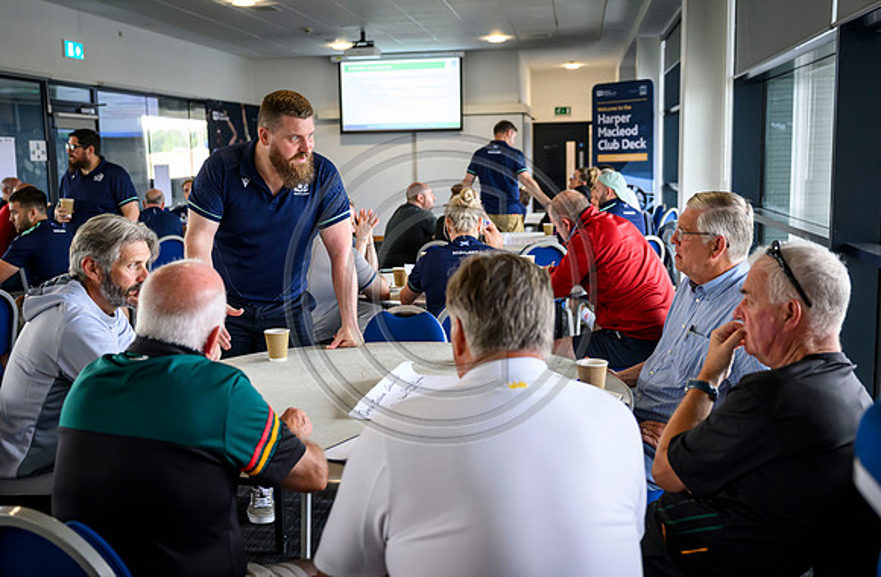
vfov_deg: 35.8
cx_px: 415
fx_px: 892
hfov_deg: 52.5
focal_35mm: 37
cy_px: 267
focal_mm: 34.5
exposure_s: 1/400
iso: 1600
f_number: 3.2
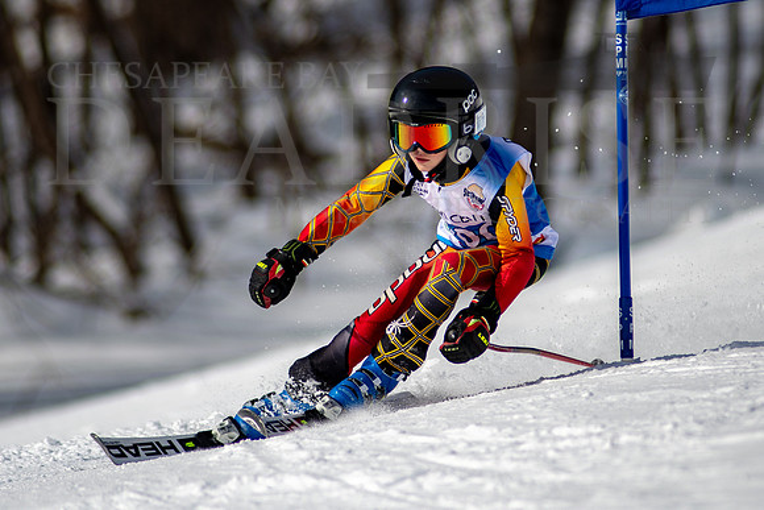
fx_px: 12519
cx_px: 414
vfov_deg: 2.3
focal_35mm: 590
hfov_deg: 3.5
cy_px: 230
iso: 100
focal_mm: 300
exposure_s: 1/6400
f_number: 2.8
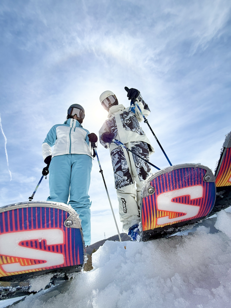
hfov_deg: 85.7
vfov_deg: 102.1
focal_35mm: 14
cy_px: 154
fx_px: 125
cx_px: 116
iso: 50
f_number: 2.2
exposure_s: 1/5618
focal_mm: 2.22
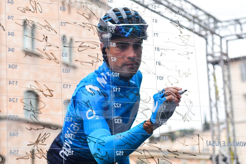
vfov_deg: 15.2
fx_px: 615
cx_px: 123
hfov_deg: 22.6
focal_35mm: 90
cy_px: 82
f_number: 4.5
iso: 800
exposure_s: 1/800
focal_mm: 60
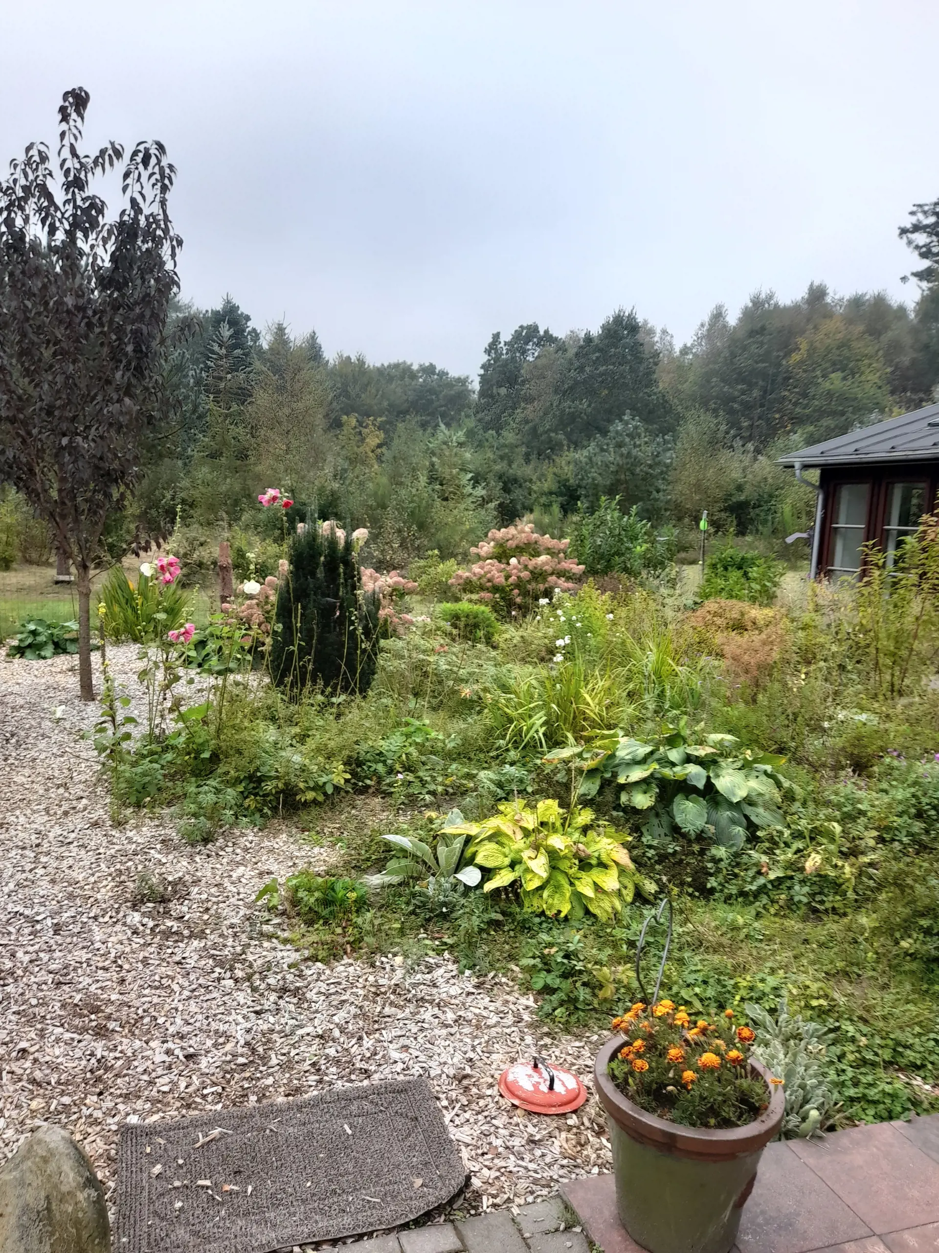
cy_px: 626
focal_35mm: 25
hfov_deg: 54.9
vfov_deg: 69.4
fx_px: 904
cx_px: 470
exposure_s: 1/203
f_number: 2
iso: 20
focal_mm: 4.6
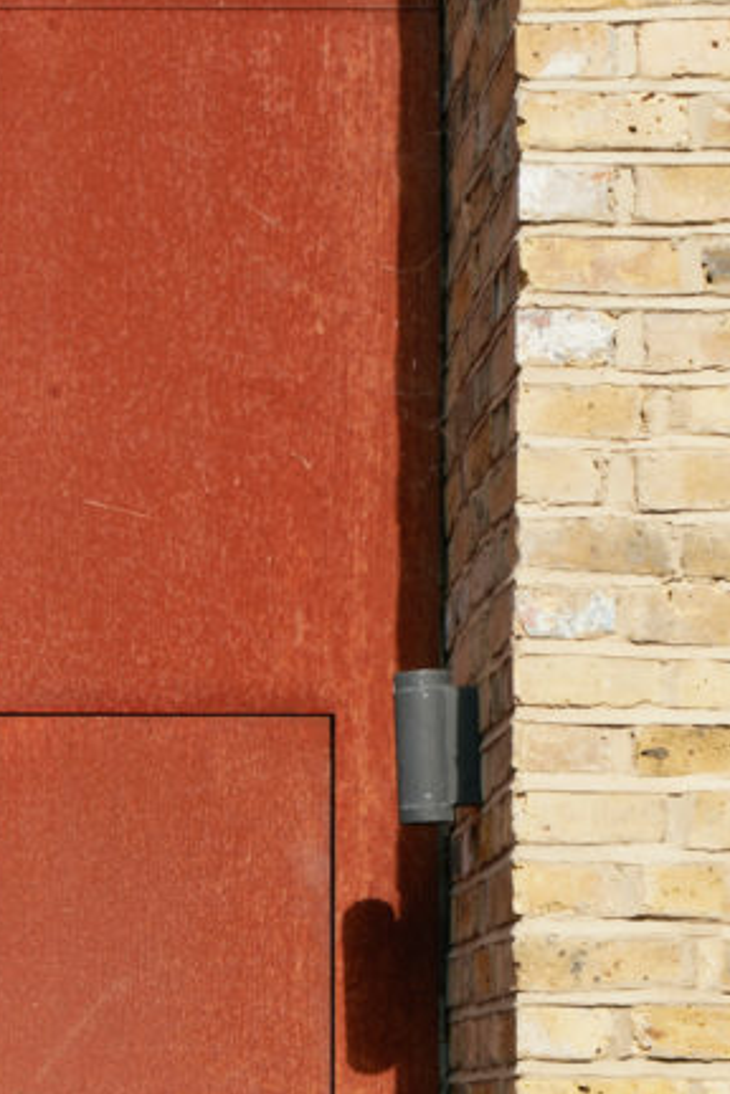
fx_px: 3406
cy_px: 1084
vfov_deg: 17.8
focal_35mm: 112
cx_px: 43
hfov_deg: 12.1
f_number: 8
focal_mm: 28.3
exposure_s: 1/200
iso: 160
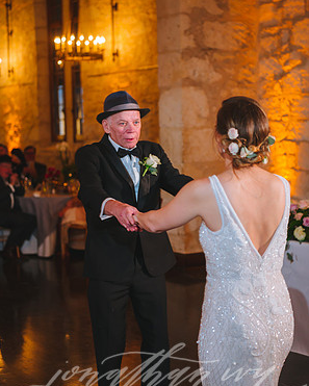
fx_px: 754
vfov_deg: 28.7
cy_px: 182
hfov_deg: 23.2
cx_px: 154
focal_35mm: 66
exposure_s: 1/125
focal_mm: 58
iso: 3200
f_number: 2.8
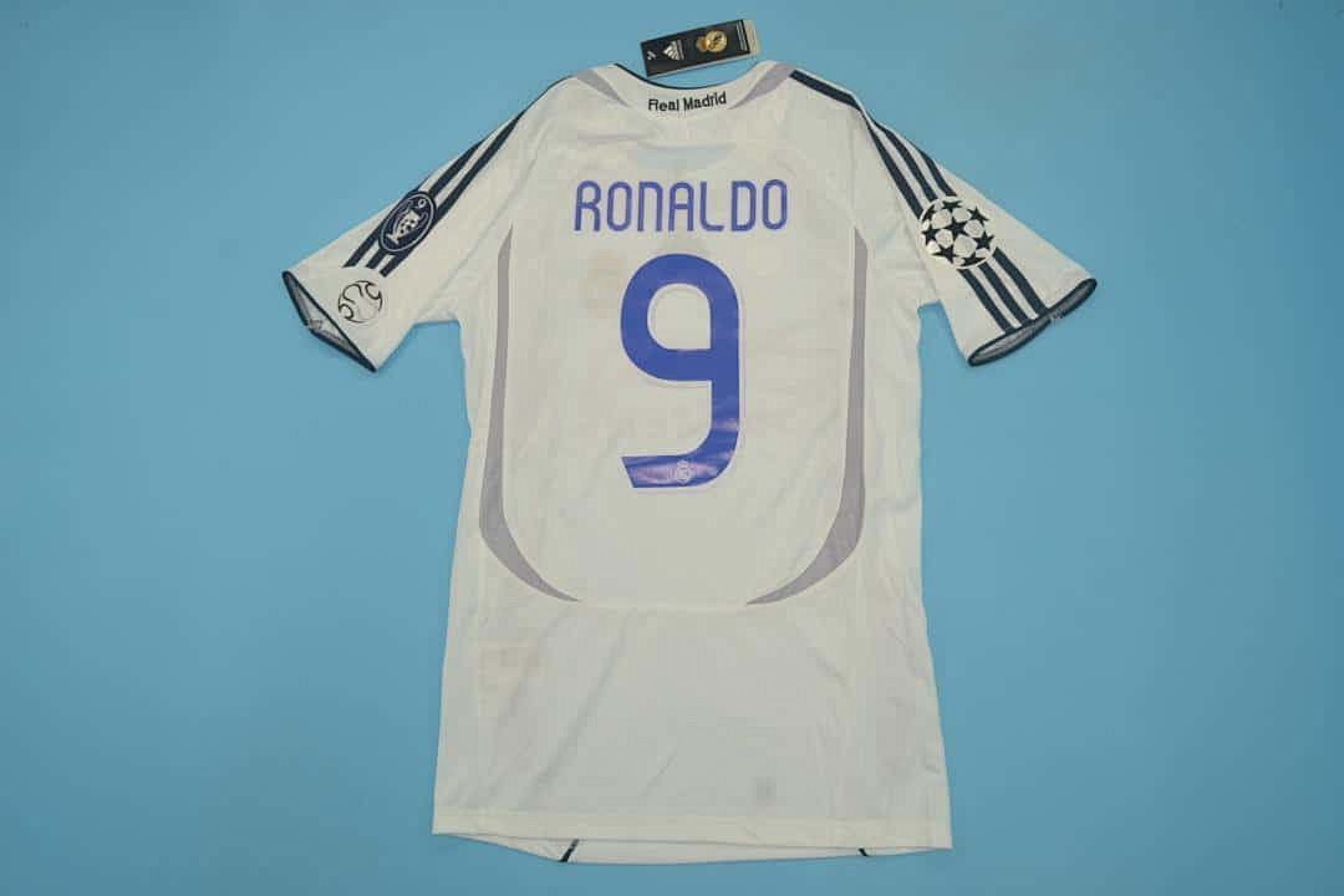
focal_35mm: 30
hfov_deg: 61.9
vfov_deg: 43.6
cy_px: 448
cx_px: 672
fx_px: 1120
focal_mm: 20
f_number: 8
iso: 200
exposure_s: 1/60
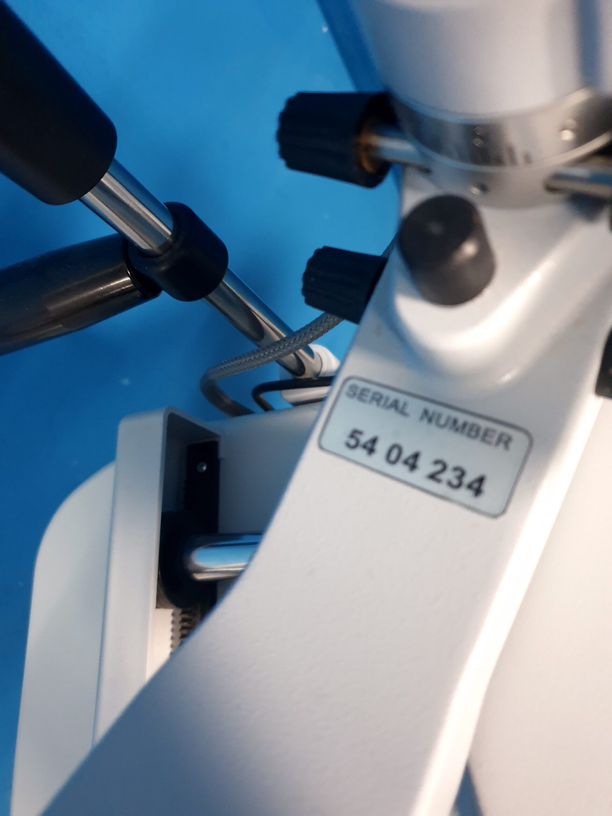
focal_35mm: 26
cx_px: 306
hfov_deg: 53.1
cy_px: 408
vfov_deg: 67.3
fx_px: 613
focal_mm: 4.3
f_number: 1.5
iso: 320
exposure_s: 1/17
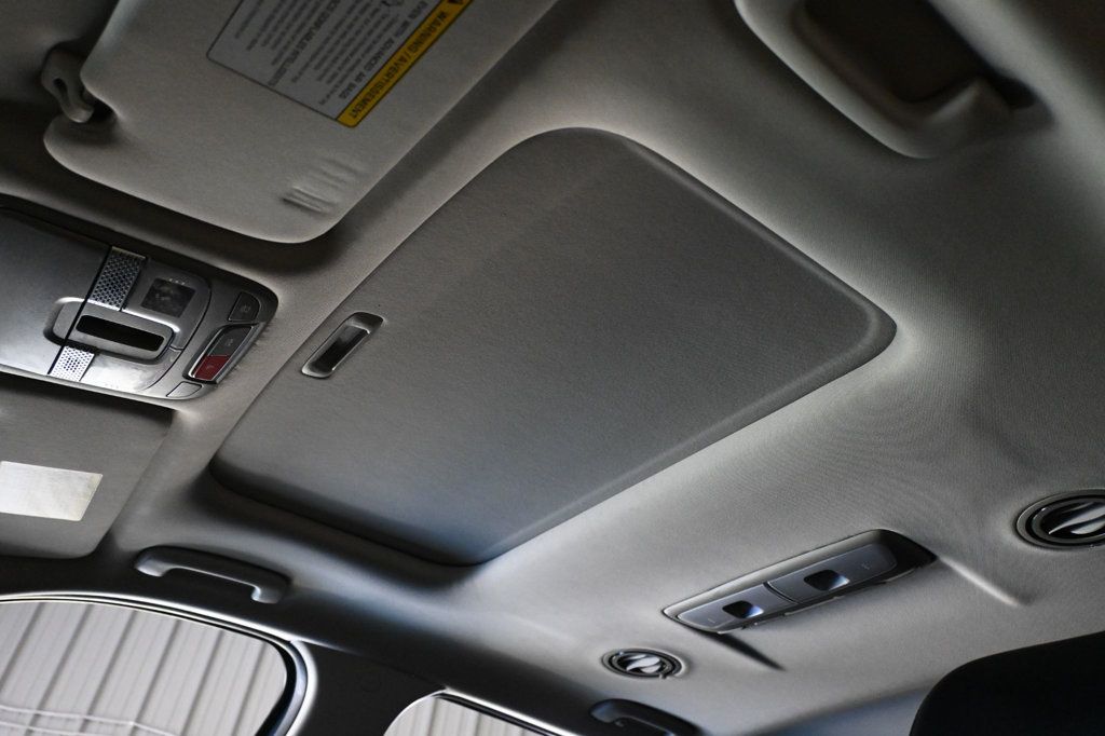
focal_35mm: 29
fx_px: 897
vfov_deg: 44.6
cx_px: 552
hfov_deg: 63.2
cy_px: 368
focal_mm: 19.5
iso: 3200
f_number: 3.8
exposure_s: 1/100
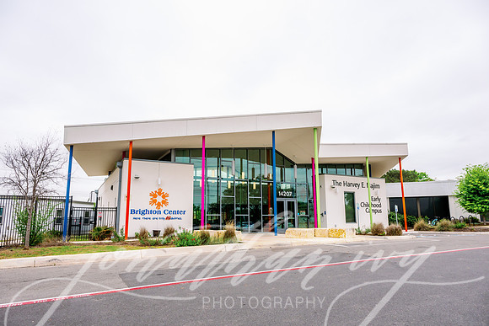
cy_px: 163
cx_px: 244
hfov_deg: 70.4
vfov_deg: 50.4
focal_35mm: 26
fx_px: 346
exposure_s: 1/200
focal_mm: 25.5
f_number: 9
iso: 100
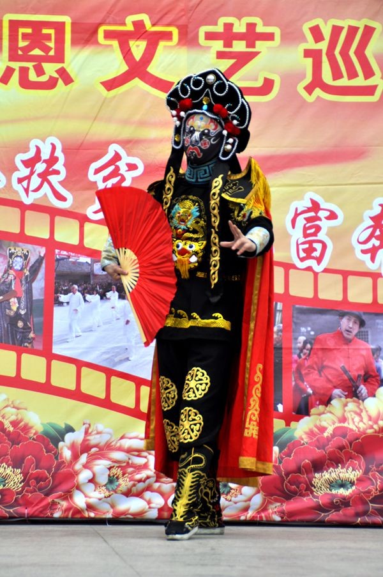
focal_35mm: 138
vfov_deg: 14.9
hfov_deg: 9.9
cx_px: 192
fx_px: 2207
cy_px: 288
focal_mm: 92
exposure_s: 1/320
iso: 200
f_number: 5.6
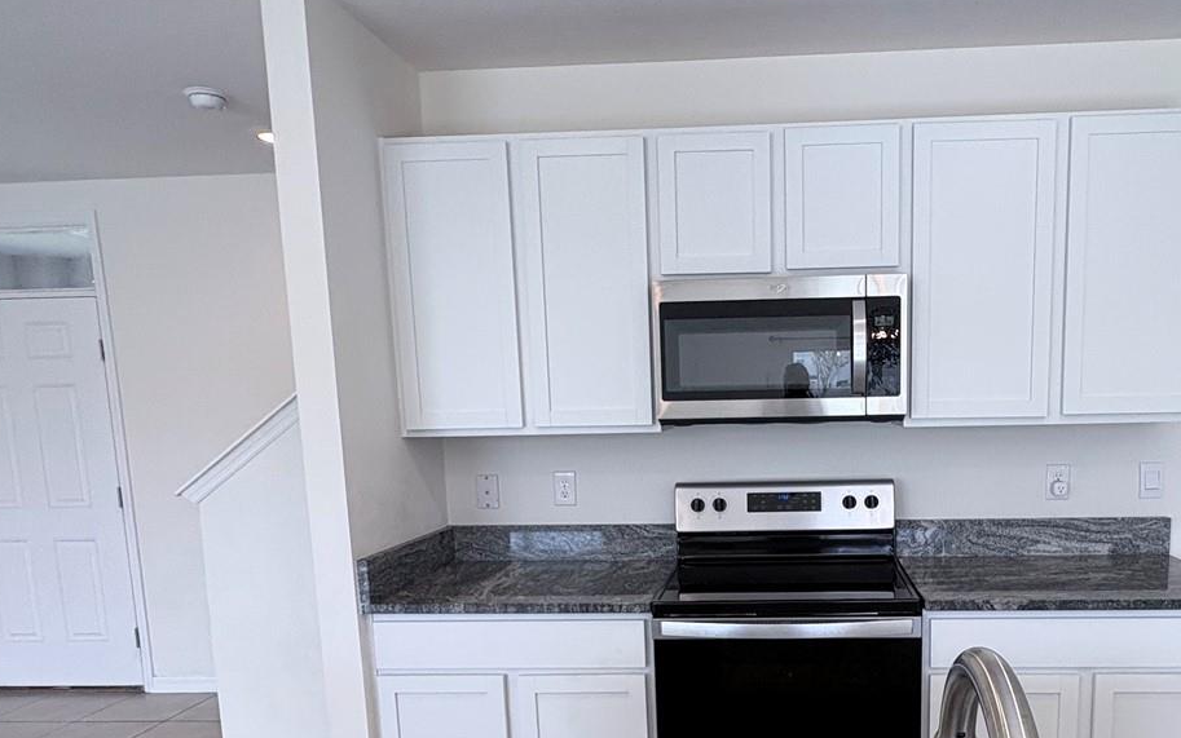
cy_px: 512
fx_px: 837
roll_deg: +1.6
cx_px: 746
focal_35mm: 26
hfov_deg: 69.2
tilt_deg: -7.5
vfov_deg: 46.6
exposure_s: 1/120
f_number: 2.2
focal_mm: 2.22
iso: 64
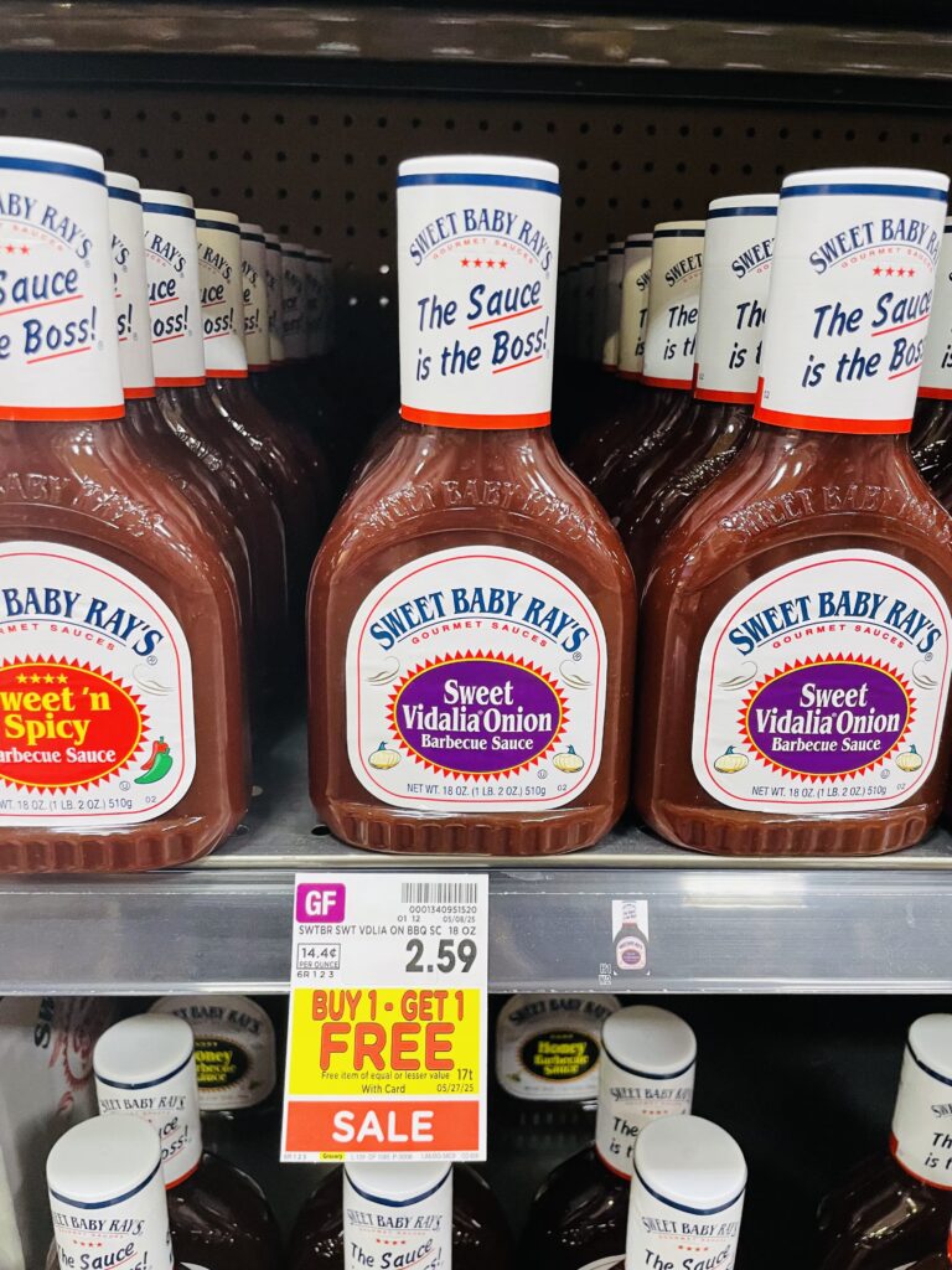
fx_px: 953
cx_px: 476
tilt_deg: -19.0
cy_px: 635
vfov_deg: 67.3
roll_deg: -0.6
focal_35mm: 26
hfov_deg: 53.1
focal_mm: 4.2
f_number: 1.6
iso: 160
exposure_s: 1/60
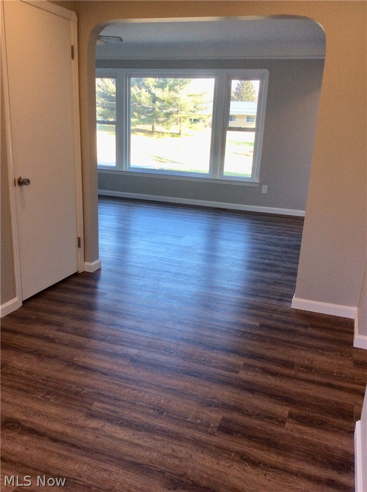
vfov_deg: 56.9
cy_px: 246
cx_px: 184
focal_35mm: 32
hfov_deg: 44.1
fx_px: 453
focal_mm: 3.3
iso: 40
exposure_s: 1/60
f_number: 2.4
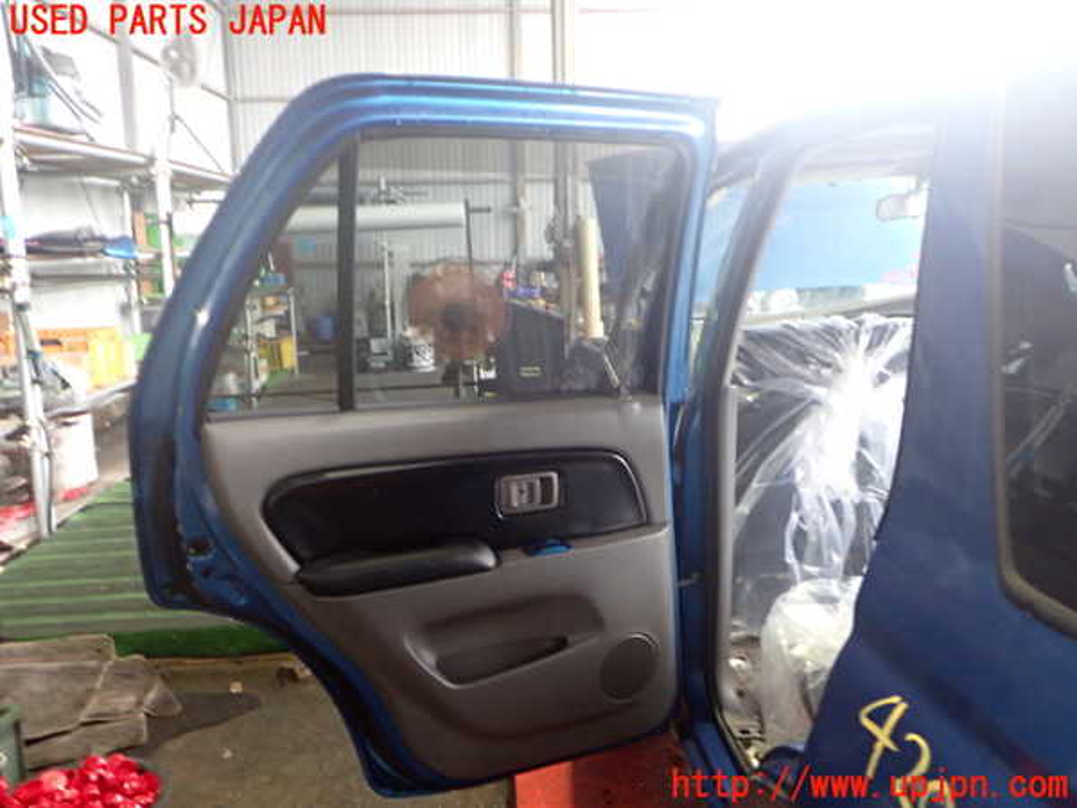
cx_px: 538
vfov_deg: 46.8
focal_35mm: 30
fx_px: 933
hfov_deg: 60.0
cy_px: 404
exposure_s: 1/30
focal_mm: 5.4
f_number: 2.3
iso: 640
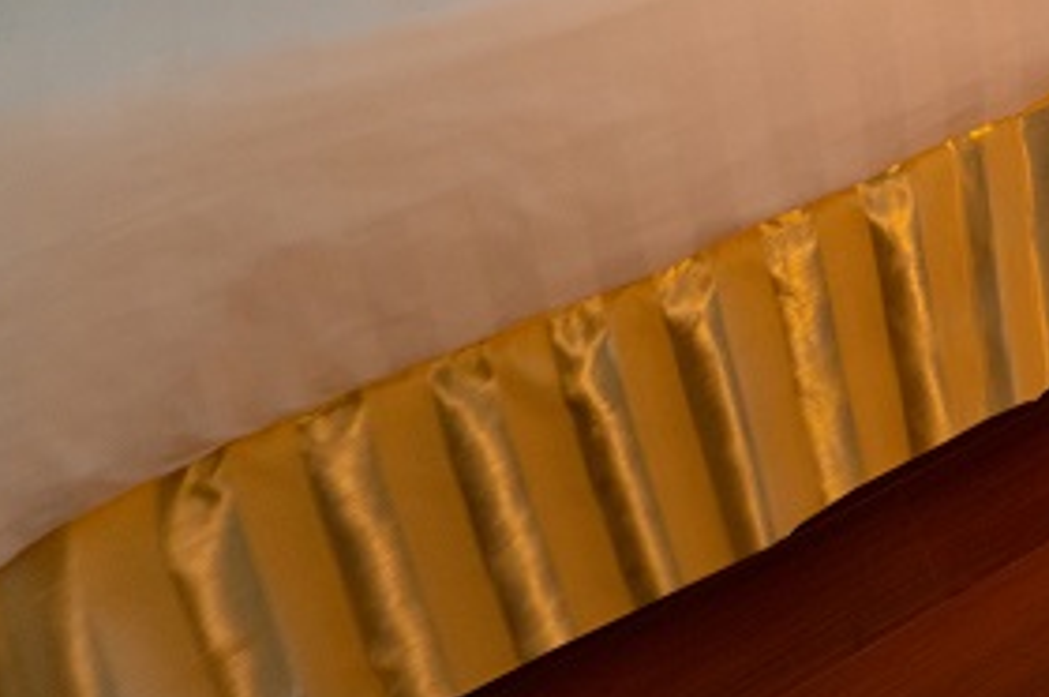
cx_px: 1765
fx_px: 1455
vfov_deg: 20.0
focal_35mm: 50
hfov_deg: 24.3
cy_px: -540
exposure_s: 1/160
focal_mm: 14
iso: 800
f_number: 7.1
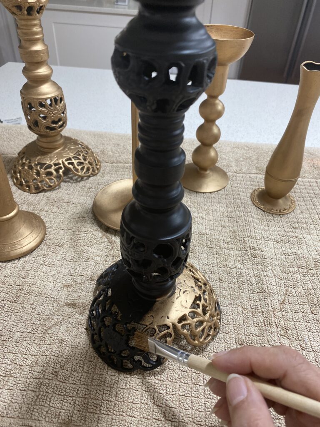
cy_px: 214
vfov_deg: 67.3
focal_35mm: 26
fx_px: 320
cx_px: 160
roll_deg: -1.6
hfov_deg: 53.1
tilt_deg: -39.8
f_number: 1.8
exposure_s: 1/100
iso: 125
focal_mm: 4.25
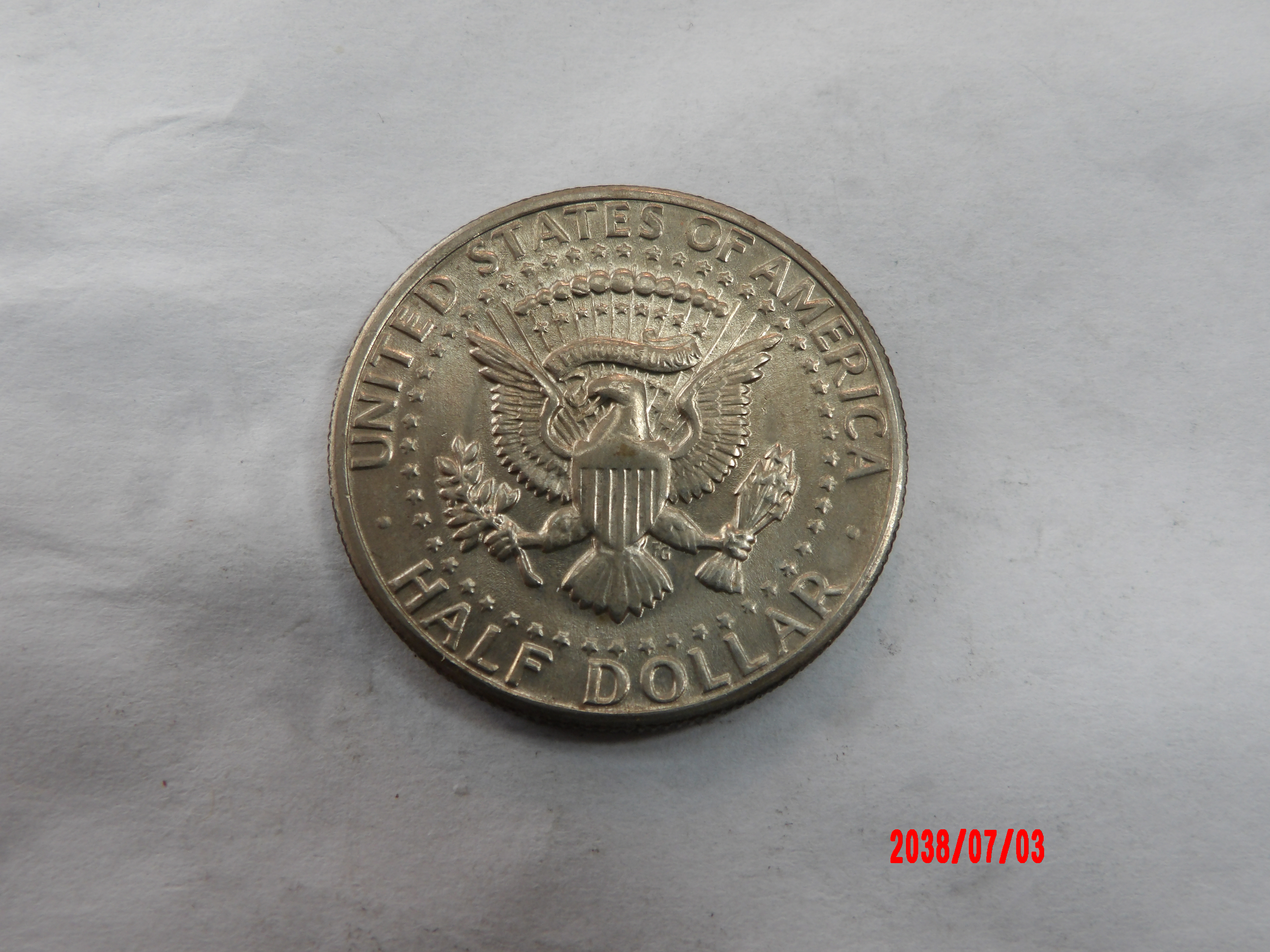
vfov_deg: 41.8
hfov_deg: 54.0
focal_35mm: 34
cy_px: 476
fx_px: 1247
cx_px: 635
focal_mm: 6.2
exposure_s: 1/59
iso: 100
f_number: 4.5
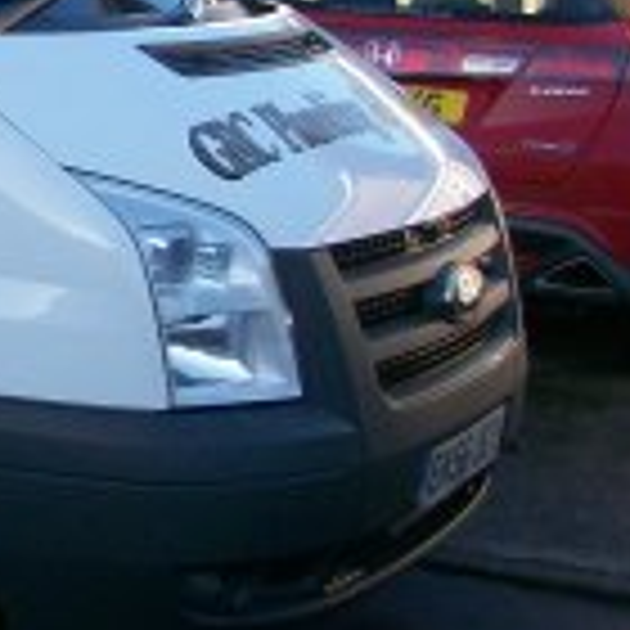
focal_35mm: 116
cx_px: -468
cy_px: 70
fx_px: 2389
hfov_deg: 13.6
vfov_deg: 14.9
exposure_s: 1/447
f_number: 2.7
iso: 80
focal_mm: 6
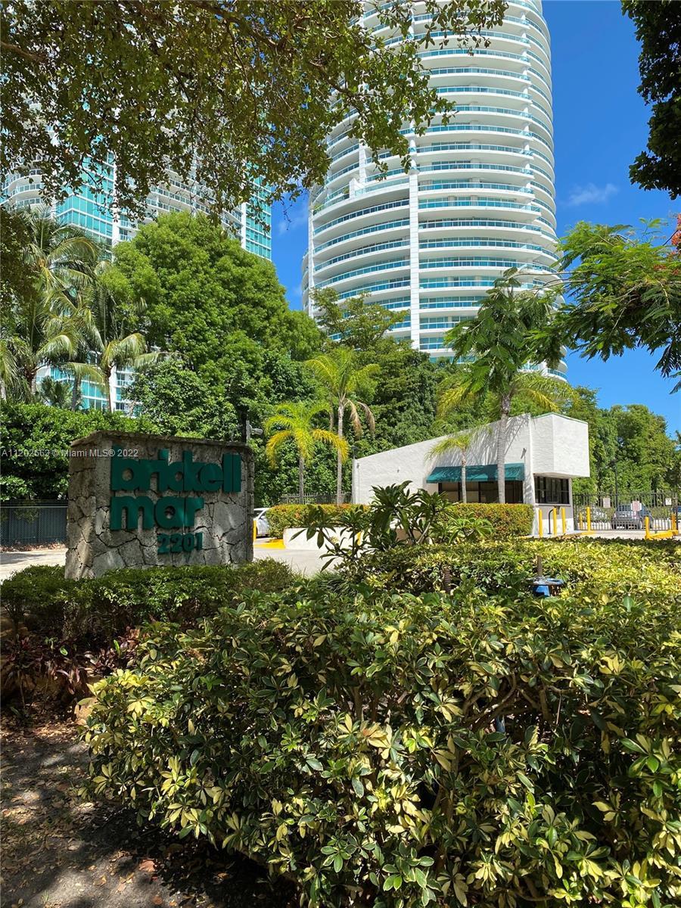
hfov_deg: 53.1
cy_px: 454
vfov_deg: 67.3
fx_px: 682
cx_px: 340
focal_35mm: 26
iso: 32
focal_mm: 4.25
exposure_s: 1/1585
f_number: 1.8
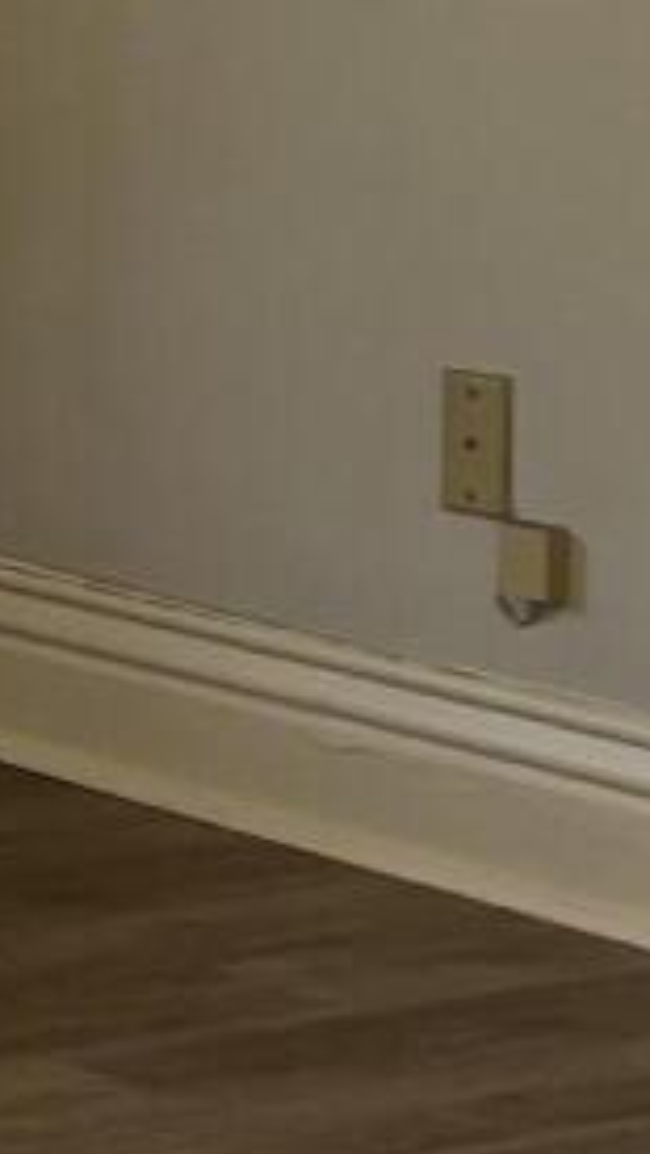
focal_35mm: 206
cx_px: -1334
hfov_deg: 5.5
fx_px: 6302
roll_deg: -2.3
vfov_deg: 10.4
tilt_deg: -7.3
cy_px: 92
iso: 125
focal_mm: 5.96
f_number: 1.6
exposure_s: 1/60
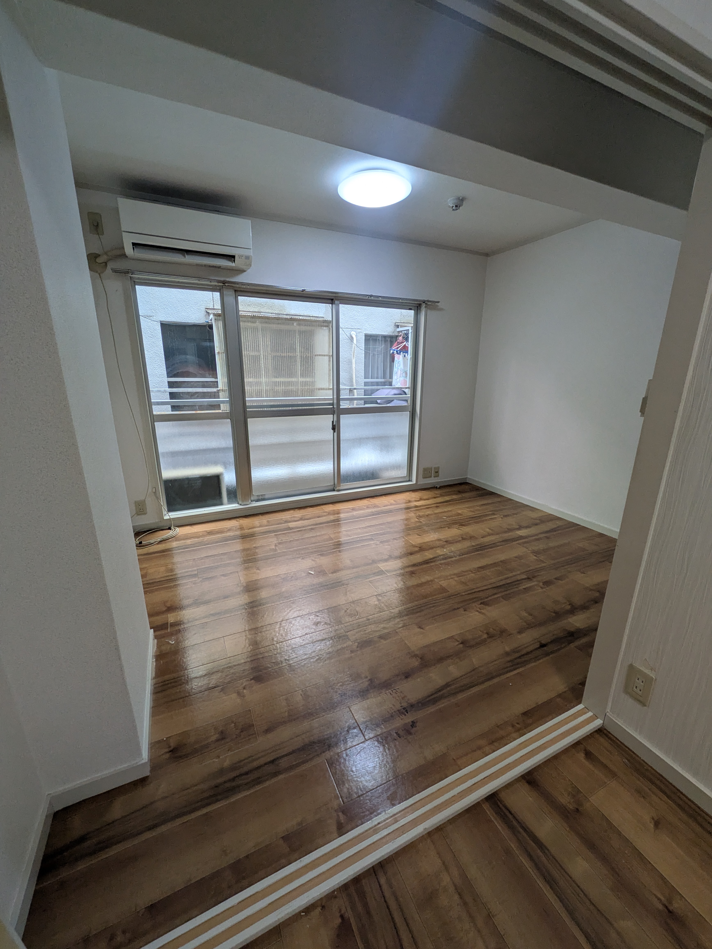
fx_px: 384
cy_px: 474
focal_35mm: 14
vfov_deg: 102.0
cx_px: 356
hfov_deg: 85.7
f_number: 2.2
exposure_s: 1/120
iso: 116
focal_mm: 1.83
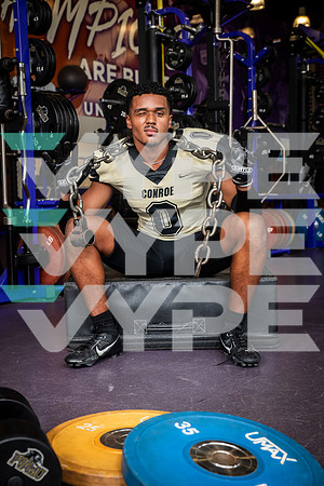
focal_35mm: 50
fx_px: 675
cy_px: 243
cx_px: 162
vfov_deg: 39.6
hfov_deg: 27.0
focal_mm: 50
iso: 500
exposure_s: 1/250
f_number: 5.6
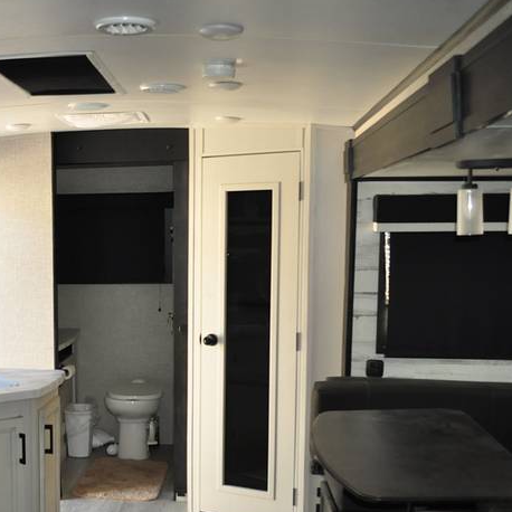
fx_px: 837
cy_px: 322
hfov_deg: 32.5
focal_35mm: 50
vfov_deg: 33.8
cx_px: 64
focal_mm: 18
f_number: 3.5
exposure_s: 1/60
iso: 800
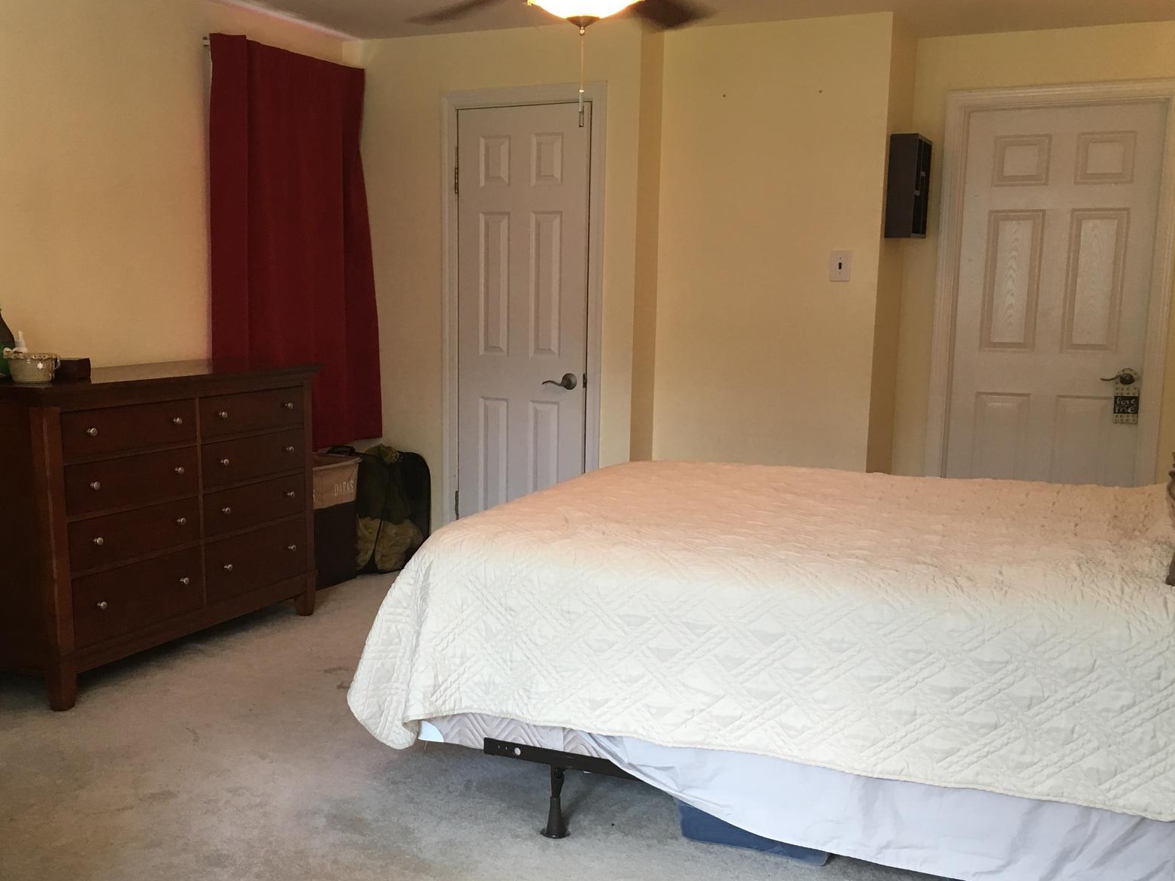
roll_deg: -0.7
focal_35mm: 38
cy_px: 498
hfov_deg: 48.8
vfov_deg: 37.7
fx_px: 1290
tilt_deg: -8.2
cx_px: 500
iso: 80
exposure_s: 1/30
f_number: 2.2
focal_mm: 4.15
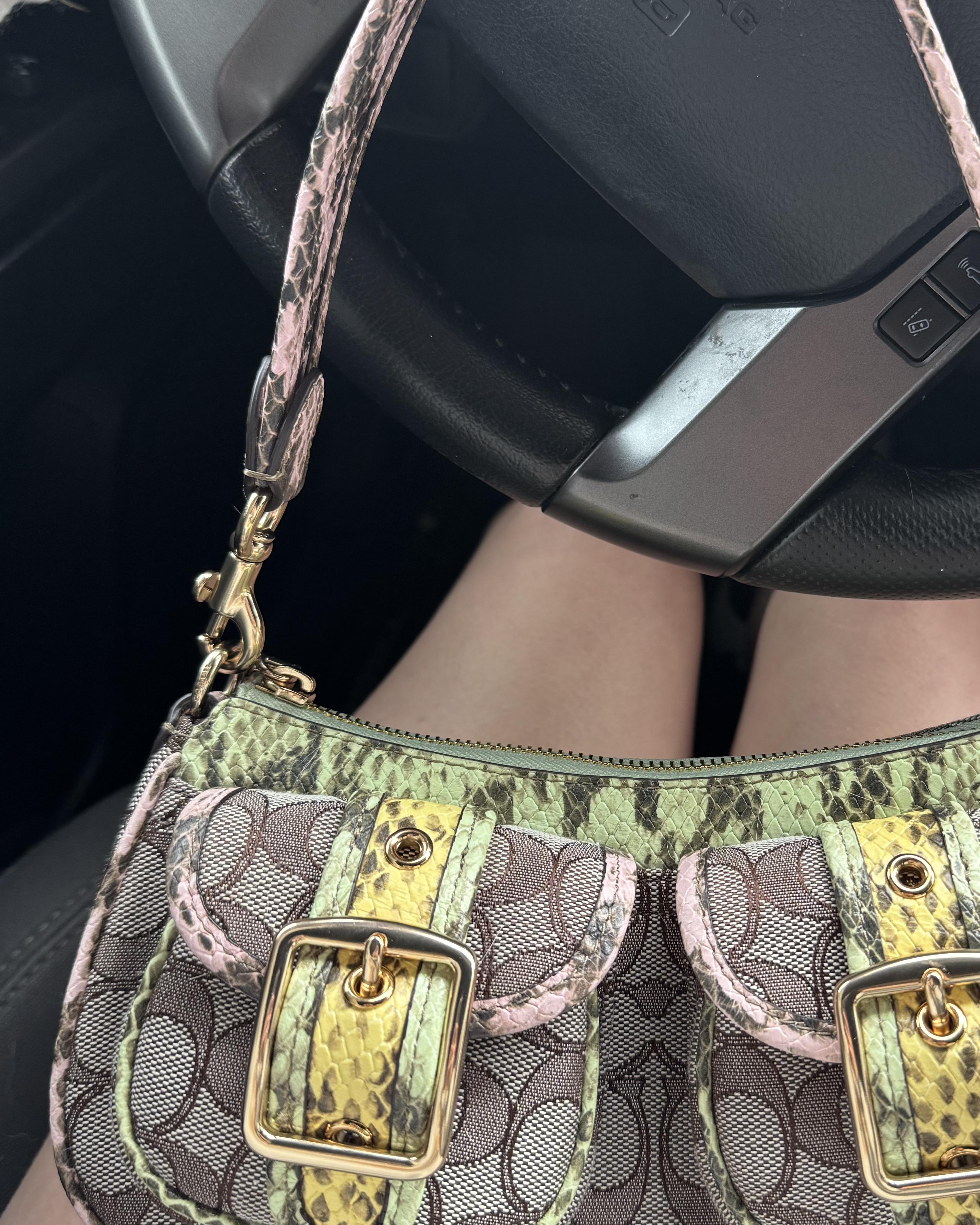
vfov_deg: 51.5
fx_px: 1269
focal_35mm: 35
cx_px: 631
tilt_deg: -47.1
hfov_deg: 41.8
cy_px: 564
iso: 250
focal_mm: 6.76
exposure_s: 1/60
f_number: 1.78
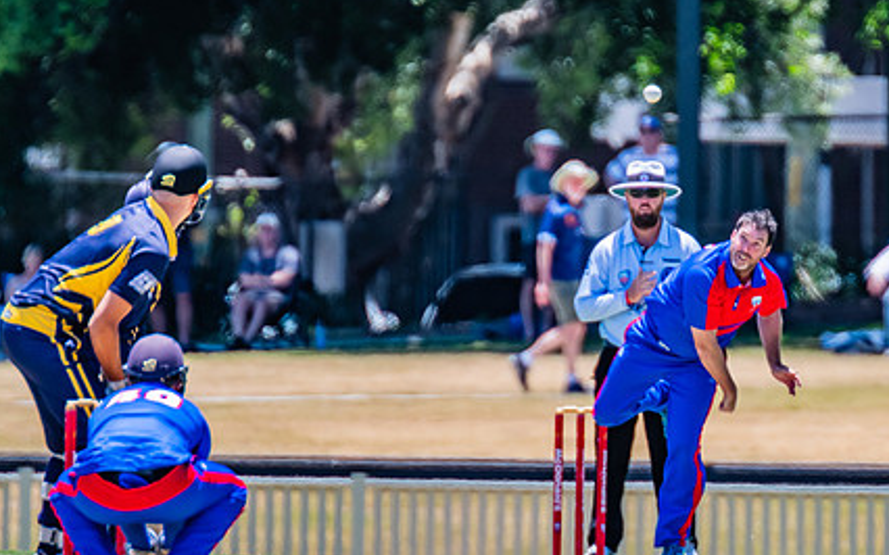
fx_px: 25917
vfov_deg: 1.2
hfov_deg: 2.0
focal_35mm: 1070
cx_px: 669
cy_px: 404
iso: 640
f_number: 6.3
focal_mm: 600
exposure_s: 1/2000
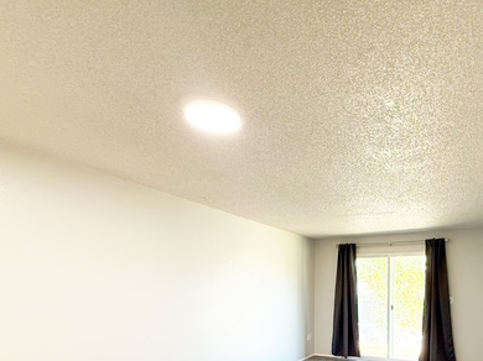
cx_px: 324
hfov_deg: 71.6
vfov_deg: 54.4
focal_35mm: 23
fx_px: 321
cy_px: 294
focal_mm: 2.22
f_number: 2.2
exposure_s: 1/120
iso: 250
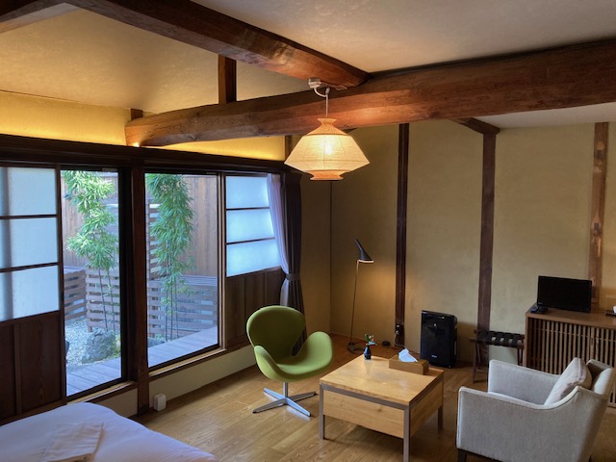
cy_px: 231
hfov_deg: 63.4
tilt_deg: -3.6
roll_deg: -0.6
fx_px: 498
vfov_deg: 49.7
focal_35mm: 28
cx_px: 308
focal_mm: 3.99
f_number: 1.8
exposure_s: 1/60
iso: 100
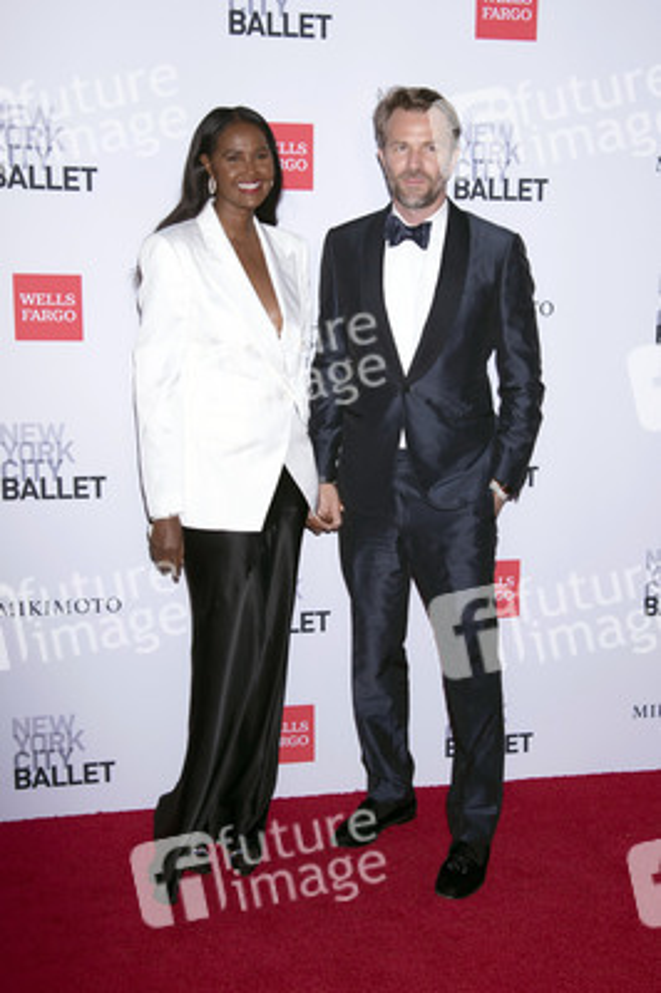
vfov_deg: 50.7
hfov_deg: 35.0
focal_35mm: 38
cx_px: 330
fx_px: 1048
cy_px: 496
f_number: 5
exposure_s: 1/200
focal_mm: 38
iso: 640
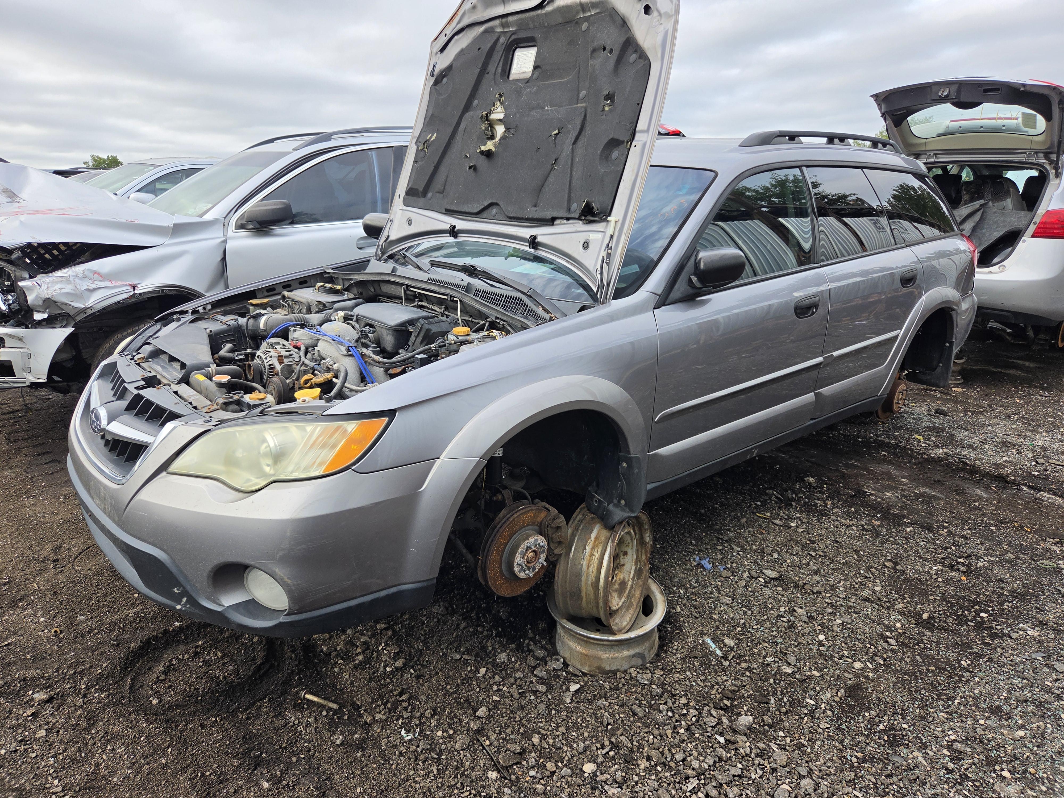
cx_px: 532
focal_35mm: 23
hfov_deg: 73.9
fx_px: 707
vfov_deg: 58.9
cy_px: 399
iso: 80
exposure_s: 1/1328
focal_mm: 5.4
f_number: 1.8
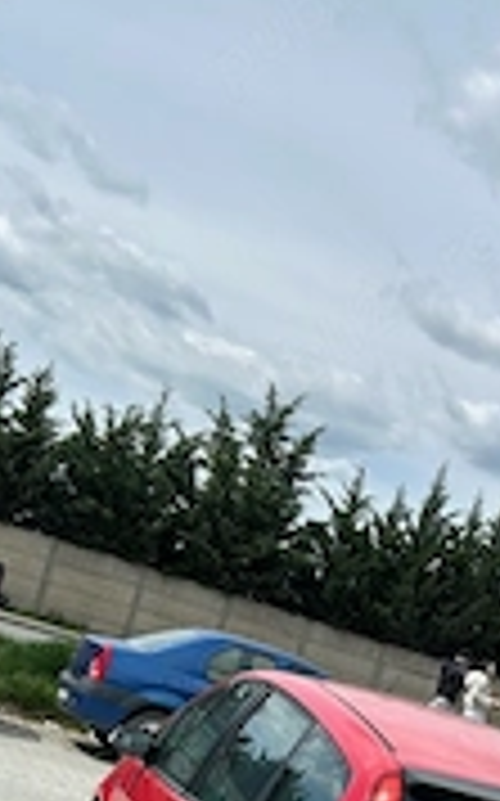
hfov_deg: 20.5
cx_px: 446
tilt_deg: +0.3
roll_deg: -15.0
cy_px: 734
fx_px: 1354
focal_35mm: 62
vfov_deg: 31.3
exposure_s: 1/6579
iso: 50
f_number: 1.5
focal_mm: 5.7
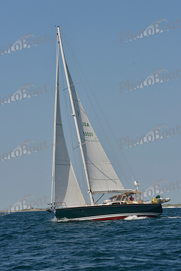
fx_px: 1048
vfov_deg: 14.8
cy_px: 115
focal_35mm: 139
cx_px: 91
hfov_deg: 9.9
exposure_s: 1/800
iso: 400
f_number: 10
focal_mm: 120
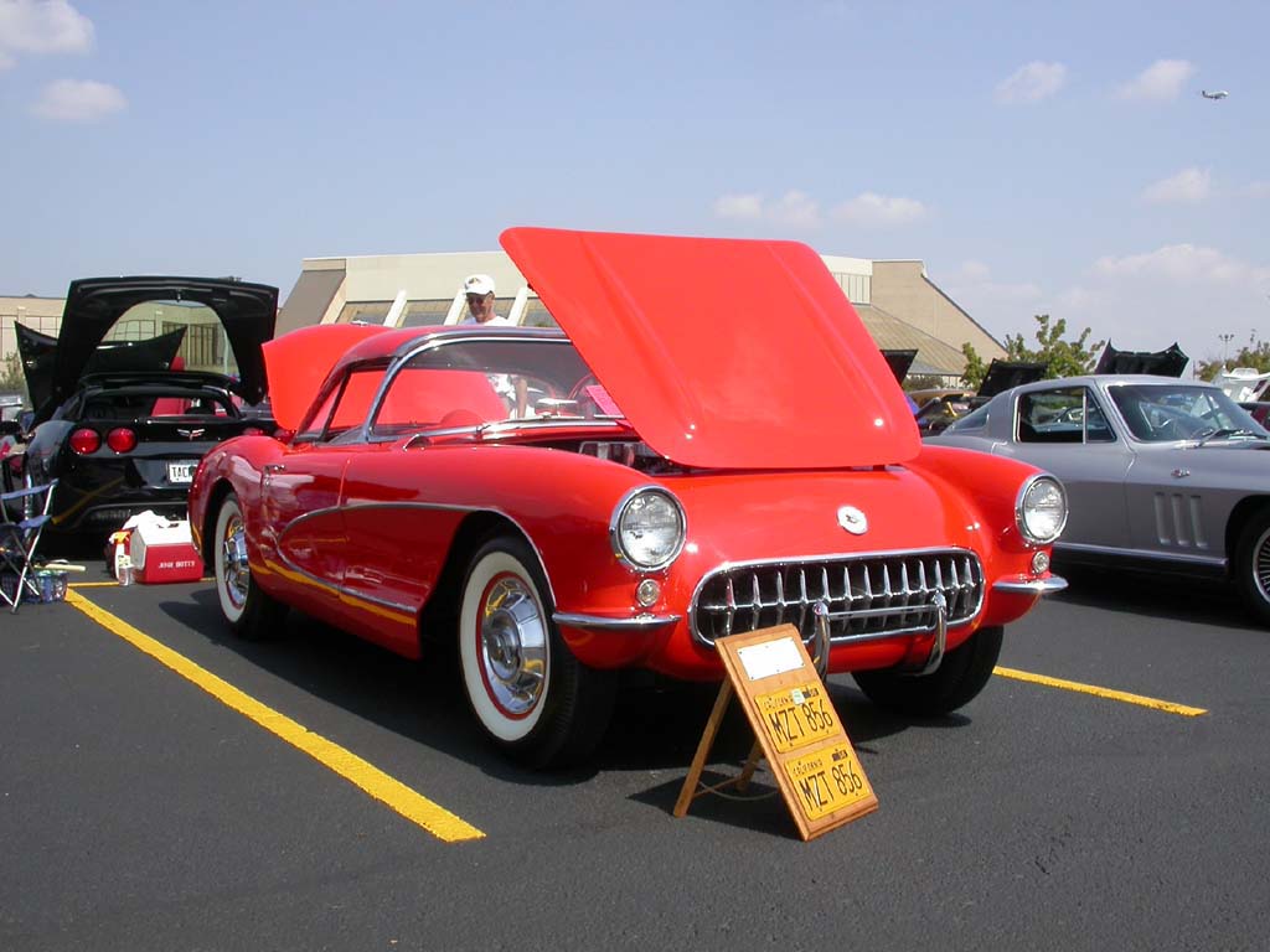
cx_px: 635
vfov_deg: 37.7
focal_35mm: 38
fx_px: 1394
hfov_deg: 49.0
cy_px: 476
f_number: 7.5
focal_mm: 7.85
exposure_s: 1/296
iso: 100
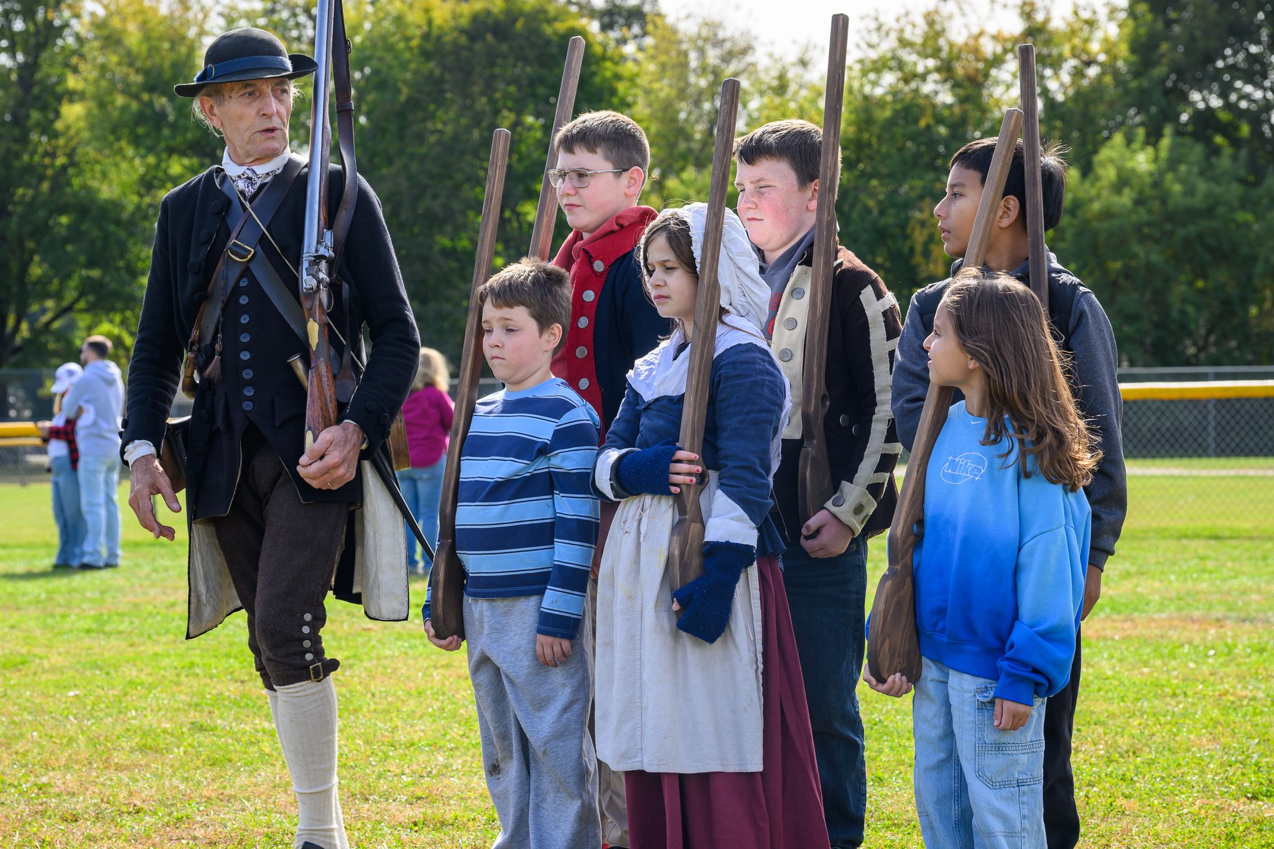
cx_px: 558
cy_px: 381
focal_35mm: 89
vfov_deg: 15.4
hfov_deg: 23.0
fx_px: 3133
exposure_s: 1/250
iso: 110
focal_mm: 74
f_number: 5.6
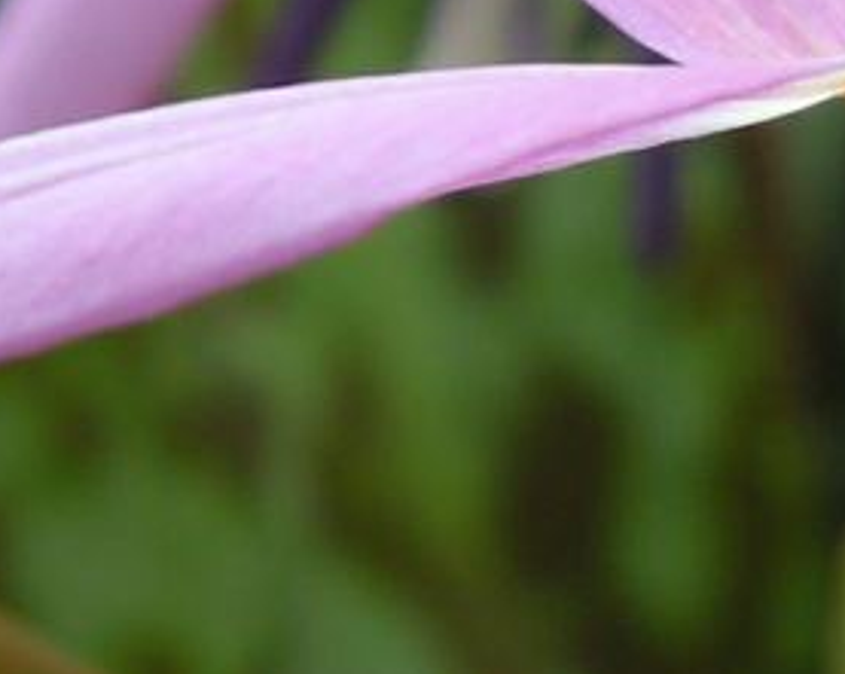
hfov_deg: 7.7
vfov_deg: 6.3
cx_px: 1129
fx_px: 6171
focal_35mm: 247
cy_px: 223
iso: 64
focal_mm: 7.5
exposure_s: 1/91.6
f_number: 3.4
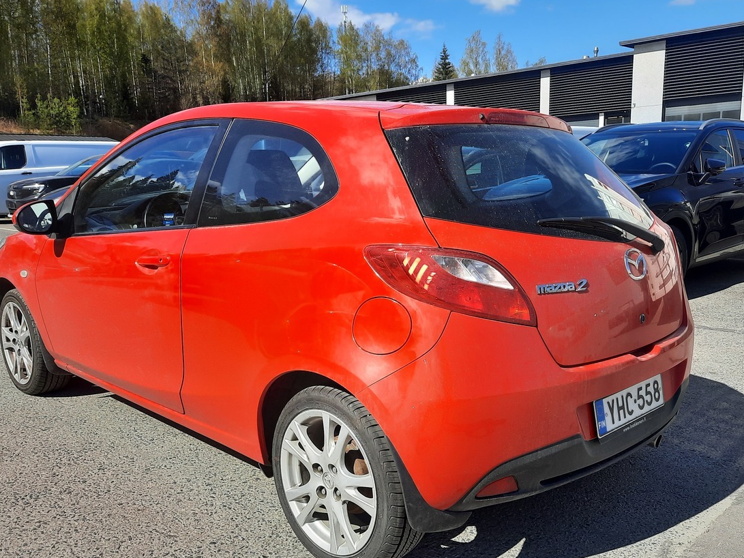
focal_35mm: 33
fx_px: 709
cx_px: 386
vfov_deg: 42.8
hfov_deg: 55.3
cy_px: 320
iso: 32
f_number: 2
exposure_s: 1/959
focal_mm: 4.6
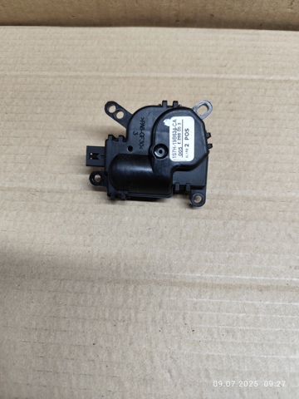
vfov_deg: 73.9
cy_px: 200
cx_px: 150
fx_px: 265
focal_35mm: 23
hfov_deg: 58.9
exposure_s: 1/120
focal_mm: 6.19
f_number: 1.65
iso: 320
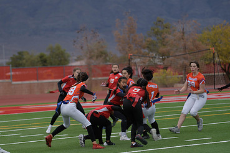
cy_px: 95
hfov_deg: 11.9
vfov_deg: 7.9
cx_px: 91
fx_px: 1105
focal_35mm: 173
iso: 100
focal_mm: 110
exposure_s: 1/200
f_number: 2.8
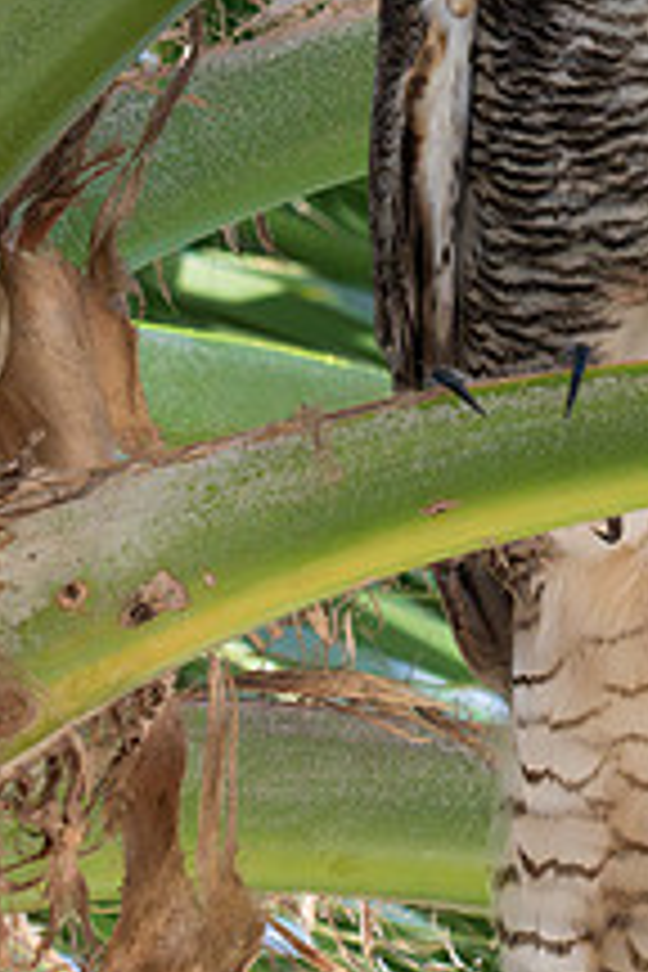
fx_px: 61933
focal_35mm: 2294
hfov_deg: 0.6
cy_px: 92
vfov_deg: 0.9
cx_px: 591
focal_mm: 570
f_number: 7.1
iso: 3200
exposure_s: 1/2000
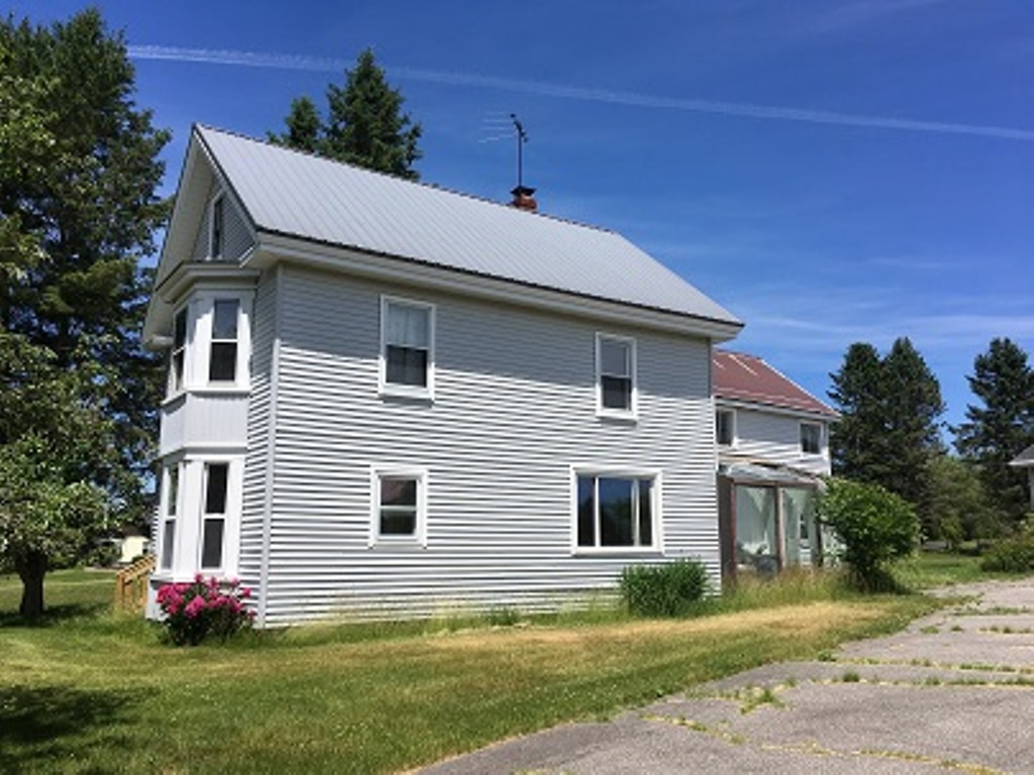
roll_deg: -0.9
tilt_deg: +9.2
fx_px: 866
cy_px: 388
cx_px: 517
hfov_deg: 61.7
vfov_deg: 48.2
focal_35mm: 29
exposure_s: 1/2404
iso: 25
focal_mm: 4.15
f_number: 2.2
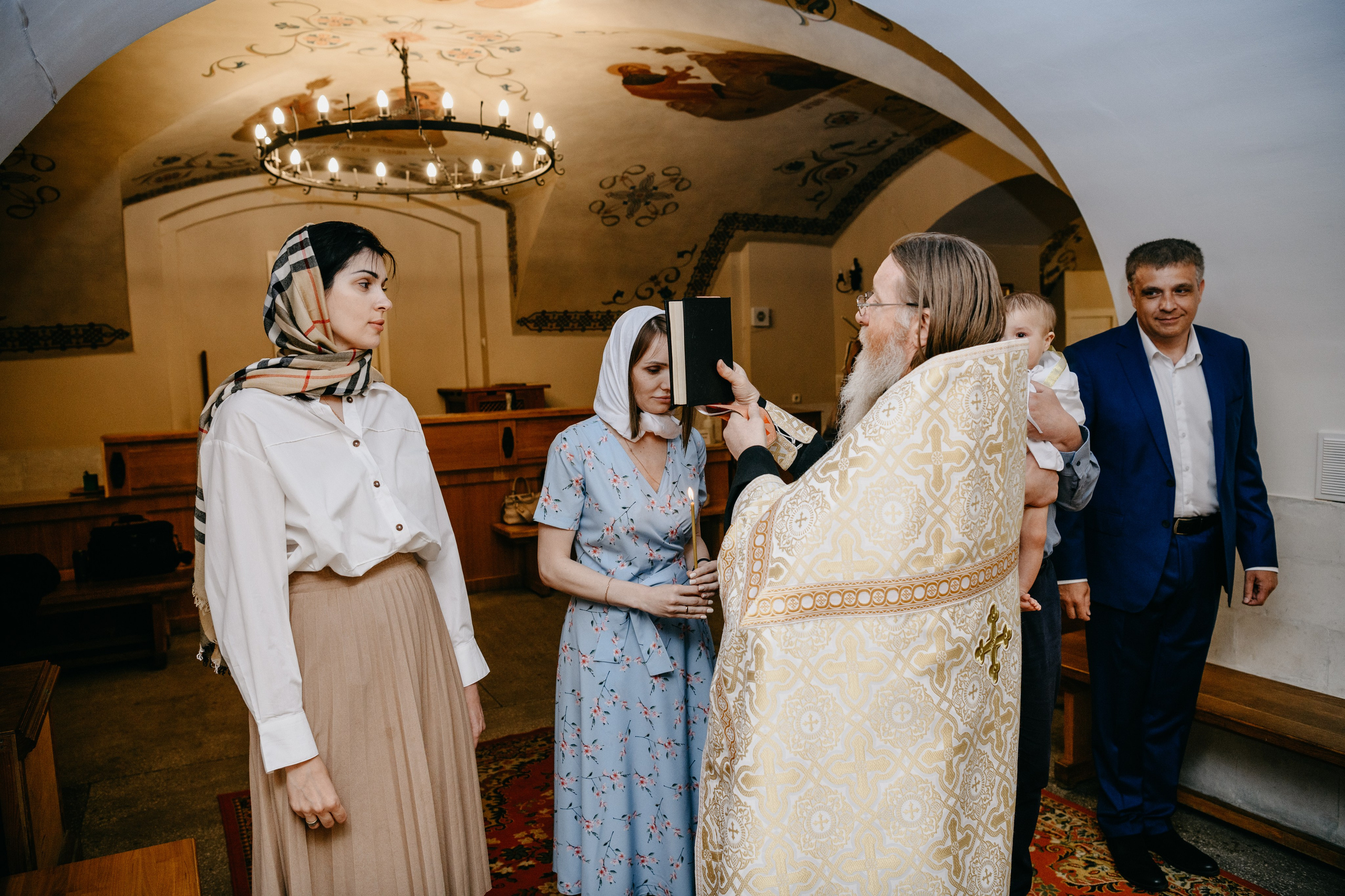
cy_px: 448
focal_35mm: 28
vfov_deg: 46.4
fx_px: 1046
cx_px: 672
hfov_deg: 65.5
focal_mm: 28
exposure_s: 1/160
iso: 500
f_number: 3.5
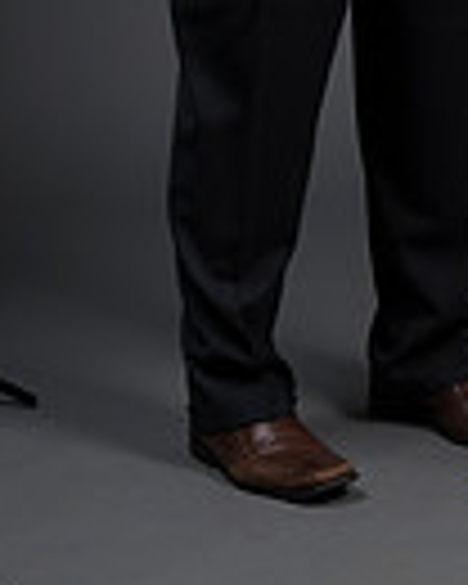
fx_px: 4623
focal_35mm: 267
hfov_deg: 5.8
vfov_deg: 7.1
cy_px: -320
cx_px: 302
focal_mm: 82
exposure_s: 1/250
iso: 160
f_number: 5.6
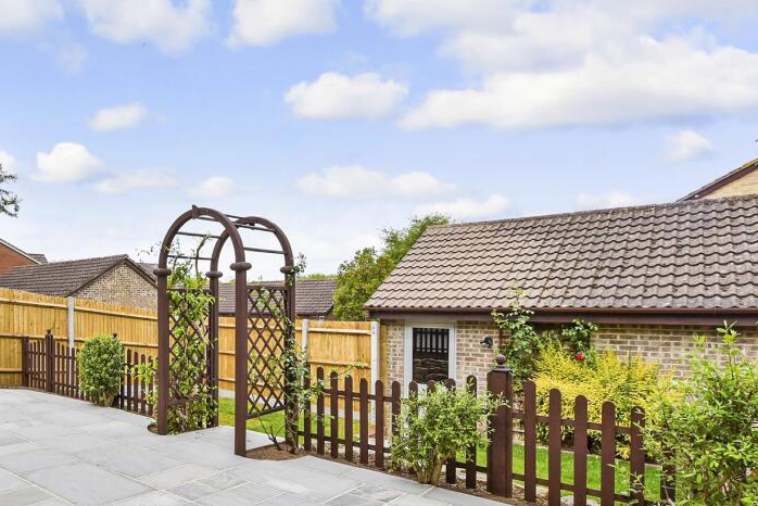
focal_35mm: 22
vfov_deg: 56.7
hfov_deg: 74.2
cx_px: 211
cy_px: 311
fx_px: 463
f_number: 8
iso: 320
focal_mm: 10
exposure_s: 1/640
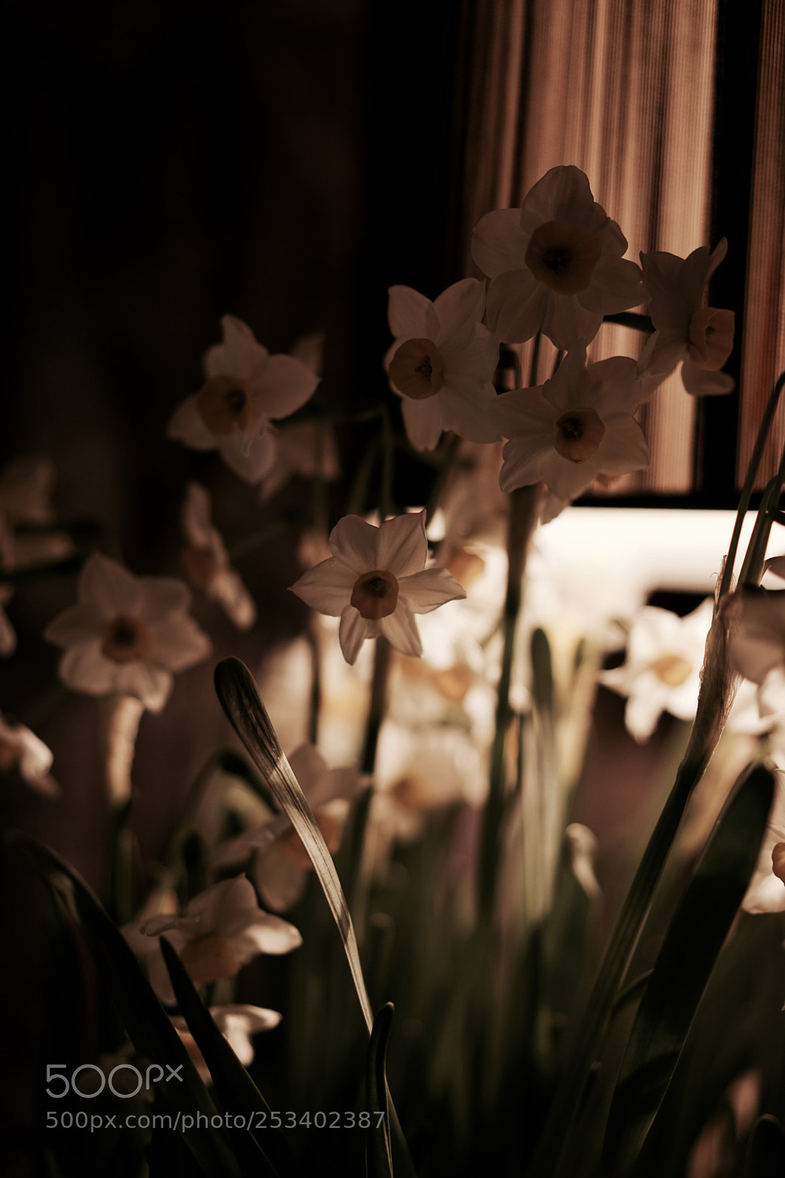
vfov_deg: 36.3
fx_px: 1800
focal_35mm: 55
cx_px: 392
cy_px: 589
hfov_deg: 24.6
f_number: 1.8
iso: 250
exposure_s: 1/60
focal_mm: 55
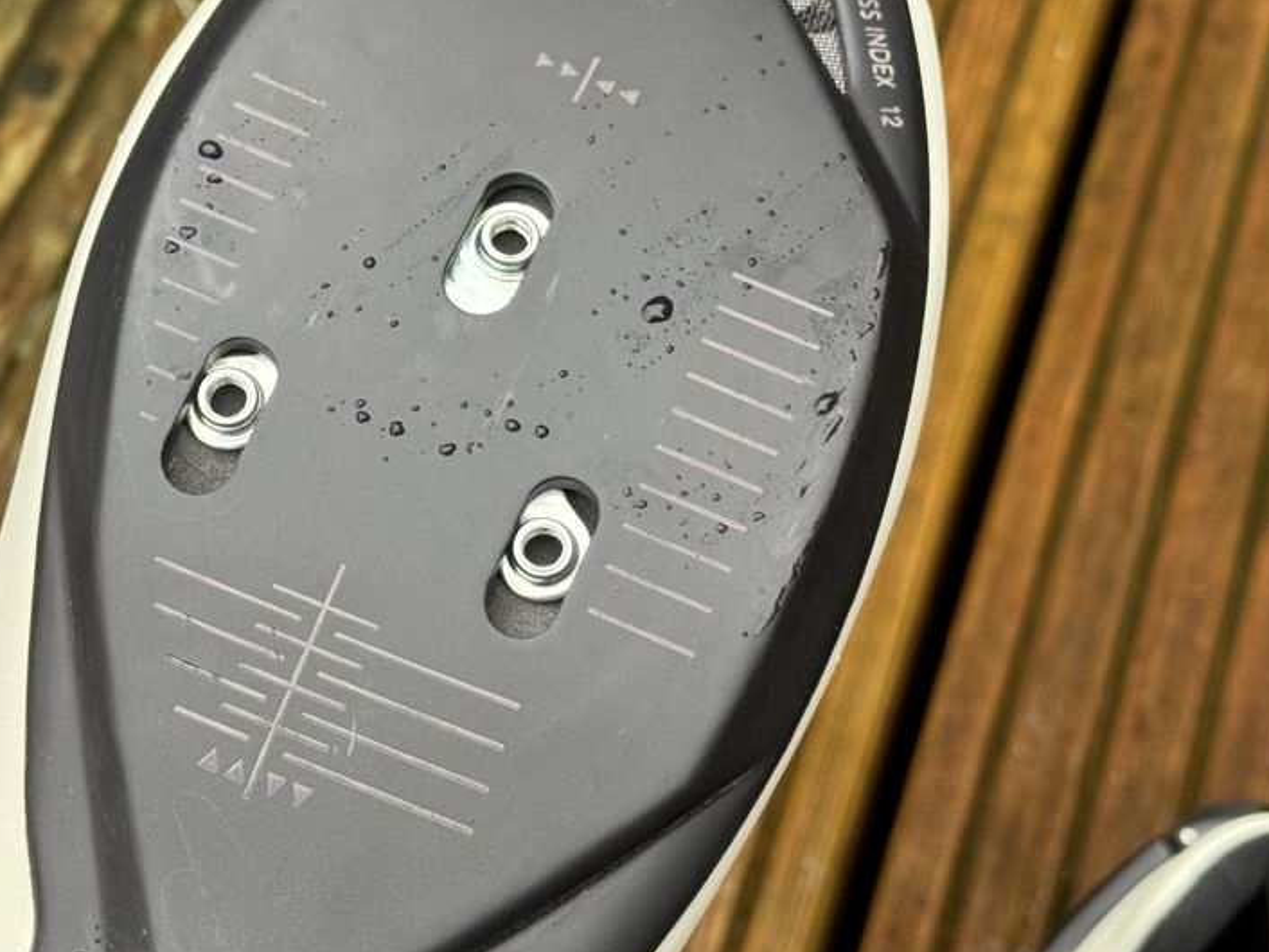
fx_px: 3190
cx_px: 546
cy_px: 339
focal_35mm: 87
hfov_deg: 22.5
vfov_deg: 17.0
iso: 100
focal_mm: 6.76
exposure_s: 1/75
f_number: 1.78
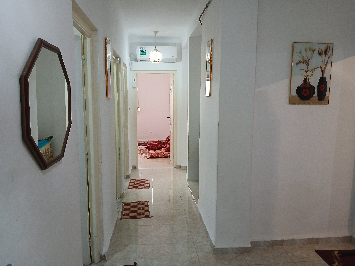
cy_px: 133
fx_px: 267
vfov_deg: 53.1
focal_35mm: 26
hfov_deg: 67.3
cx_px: 178
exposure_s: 1/33
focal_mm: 3.98
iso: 250
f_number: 1.8
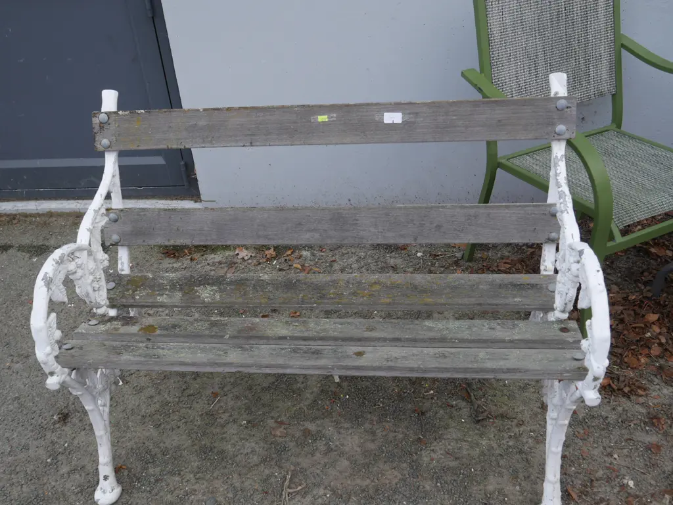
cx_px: 336
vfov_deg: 41.8
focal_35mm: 34
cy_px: 252
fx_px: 661
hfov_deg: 54.0
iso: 200
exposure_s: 1/160
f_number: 4.5
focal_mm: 17
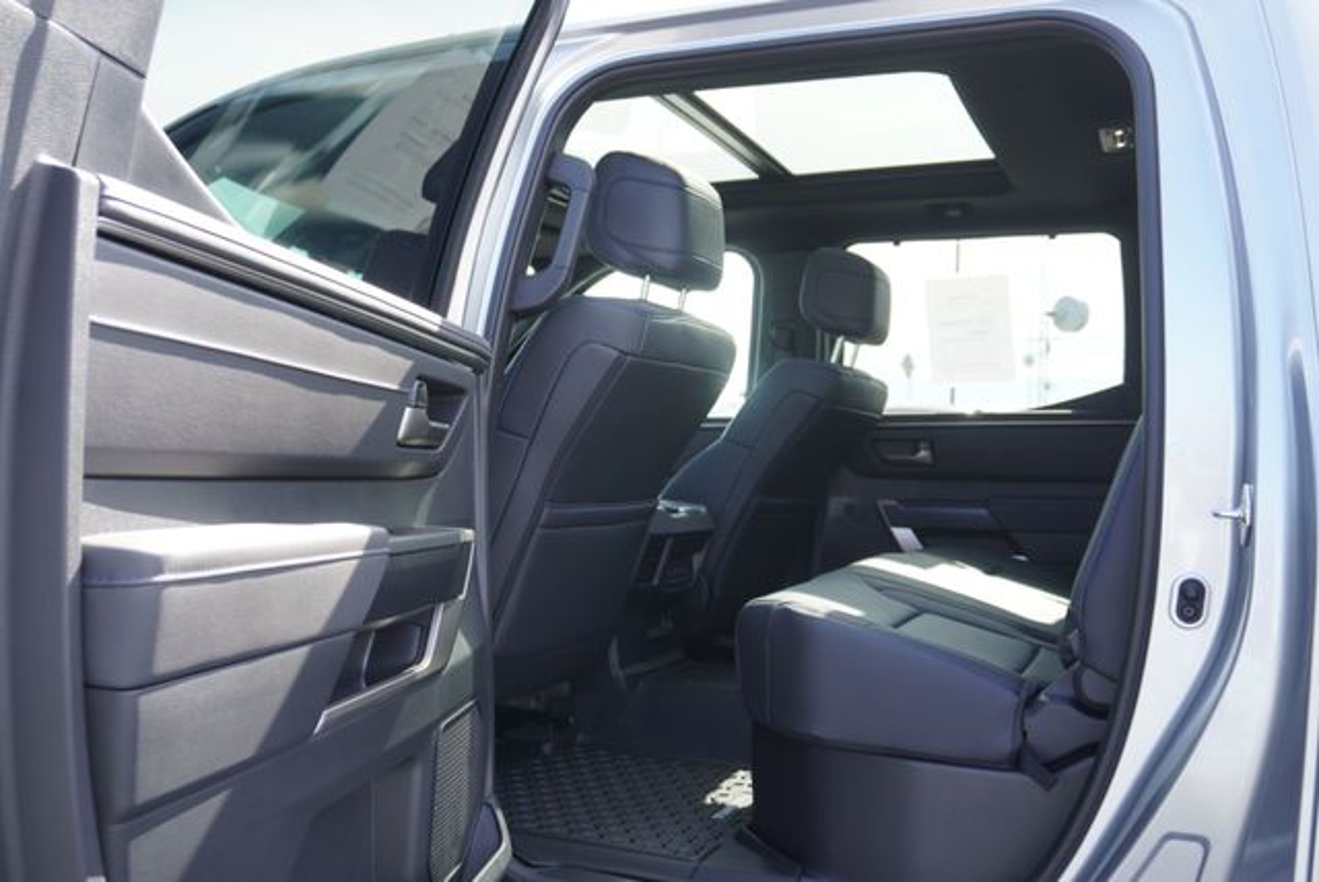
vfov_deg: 41.8
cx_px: 660
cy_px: 441
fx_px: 1155
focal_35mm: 32
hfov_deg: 59.4
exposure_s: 1/80
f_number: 4.5
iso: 100
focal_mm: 21
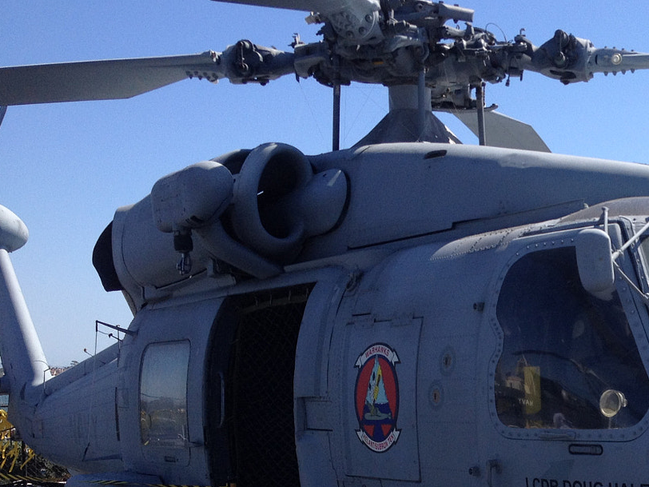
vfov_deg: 20.8
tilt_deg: -7.7
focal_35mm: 69
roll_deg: +0.9
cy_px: 447
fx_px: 1294
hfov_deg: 26.8
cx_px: 636
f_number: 2.4
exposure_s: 1/1534
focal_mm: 4.28
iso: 50
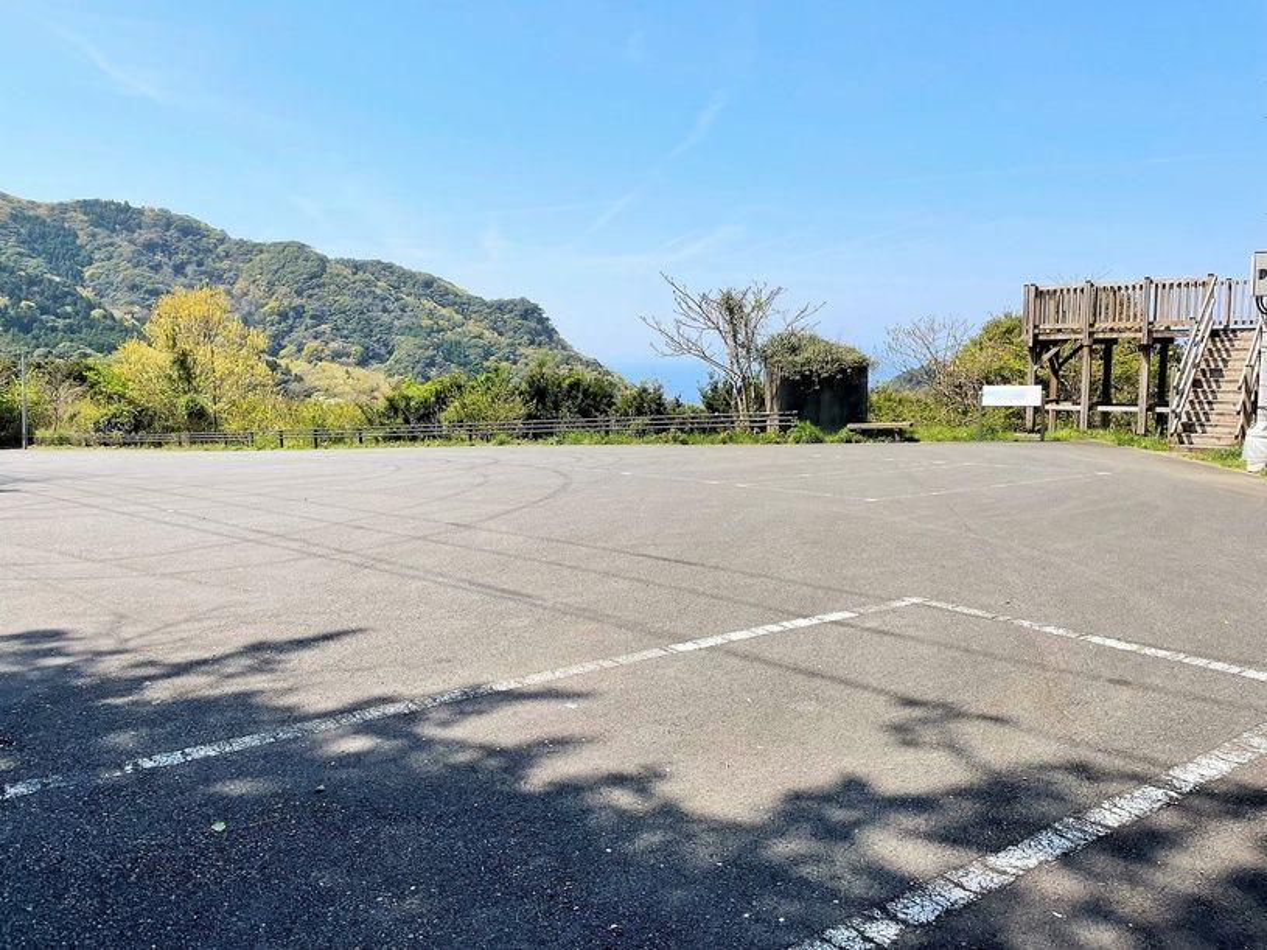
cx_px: 634
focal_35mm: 26
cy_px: 475
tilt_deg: -5.6
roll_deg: +1.4
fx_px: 952
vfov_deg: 53.1
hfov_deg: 67.3
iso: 32
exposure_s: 1/3040
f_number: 1.6
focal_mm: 4.2
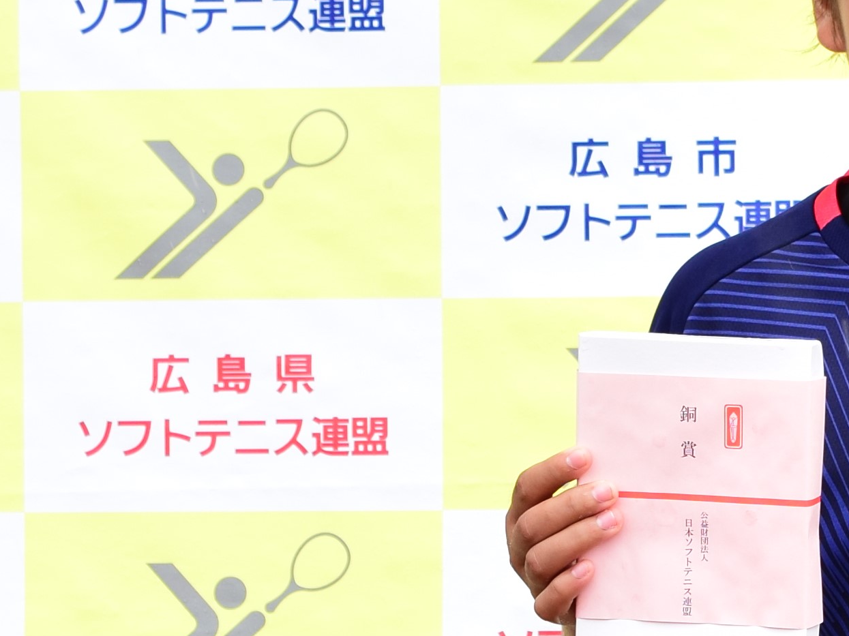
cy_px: 337
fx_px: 1520
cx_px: 985
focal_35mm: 62
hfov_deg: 27.8
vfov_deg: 23.6
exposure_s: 1/400
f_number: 3.5
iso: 160
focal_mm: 18
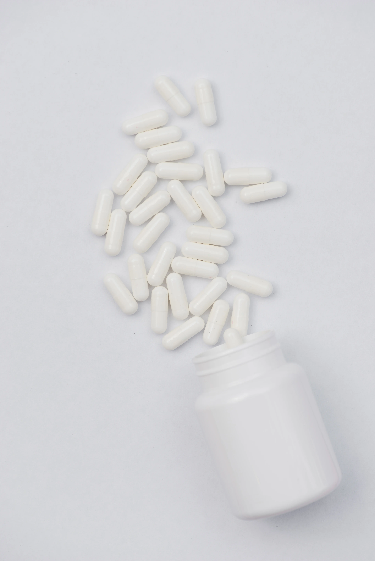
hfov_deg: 13.1
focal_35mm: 105
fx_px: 1639
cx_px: 188
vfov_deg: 19.5
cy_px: 280
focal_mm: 105
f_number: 8
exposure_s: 1/160
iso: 200
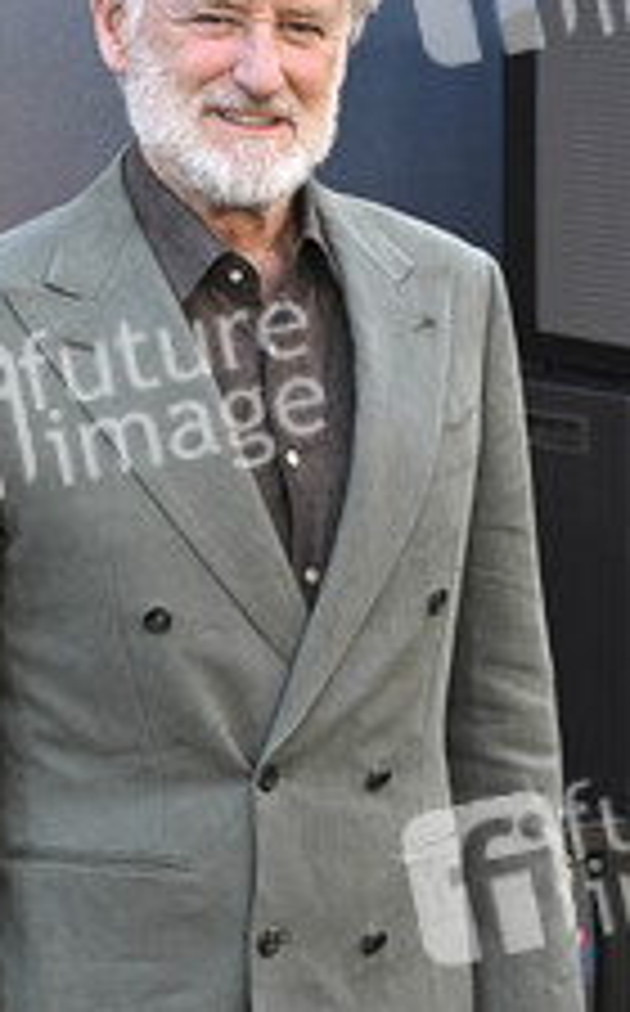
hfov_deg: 7.4
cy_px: 634
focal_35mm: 176
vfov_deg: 11.9
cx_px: 225
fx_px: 4850
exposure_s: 1/320
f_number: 7.1
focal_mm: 97
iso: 800
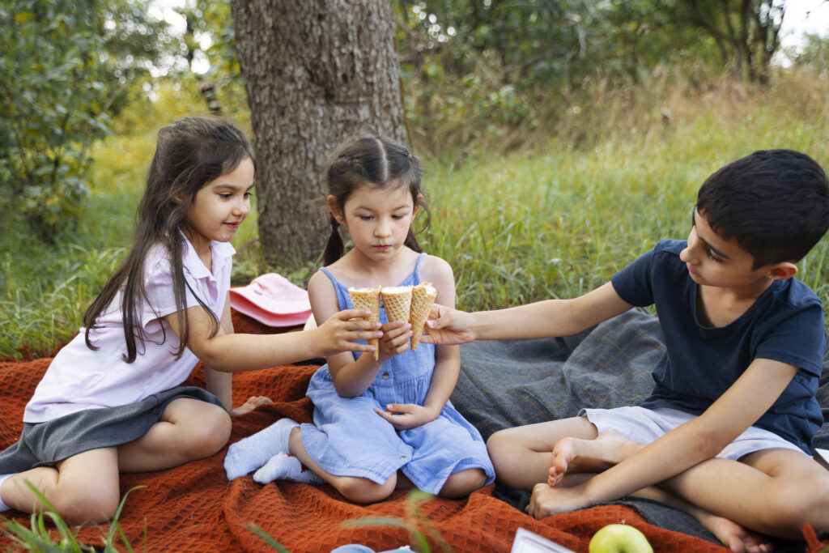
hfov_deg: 51.9
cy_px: 276
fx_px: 852
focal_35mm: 37
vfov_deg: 36.0
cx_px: 414
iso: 400
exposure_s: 1/320
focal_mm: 37
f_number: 2.8
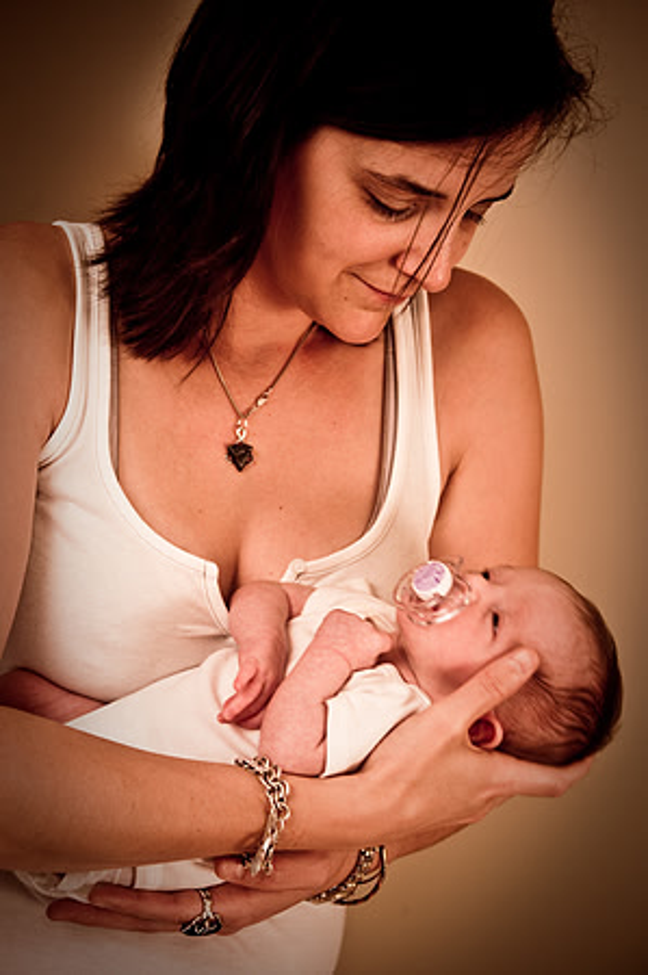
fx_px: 1827
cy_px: 488
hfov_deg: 20.1
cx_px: 324
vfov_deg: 29.9
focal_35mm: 68
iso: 200
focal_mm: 45
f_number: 2.8
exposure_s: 1/50
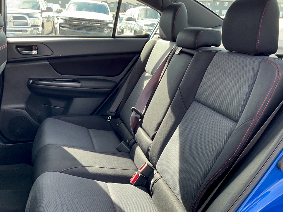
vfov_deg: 45.4
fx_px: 253
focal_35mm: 31
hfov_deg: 58.4
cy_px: 106
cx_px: 142
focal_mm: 3
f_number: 1.8
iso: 40
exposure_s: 1/120
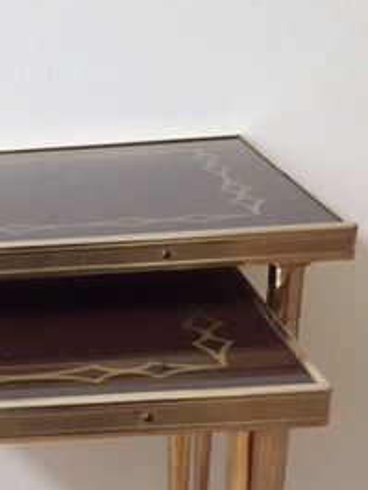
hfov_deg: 20.4
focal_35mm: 70
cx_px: 0
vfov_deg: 25.9
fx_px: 991
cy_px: 525
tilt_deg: -30.9
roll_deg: +4.4
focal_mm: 4.15
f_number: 2.2
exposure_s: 1/25
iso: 250
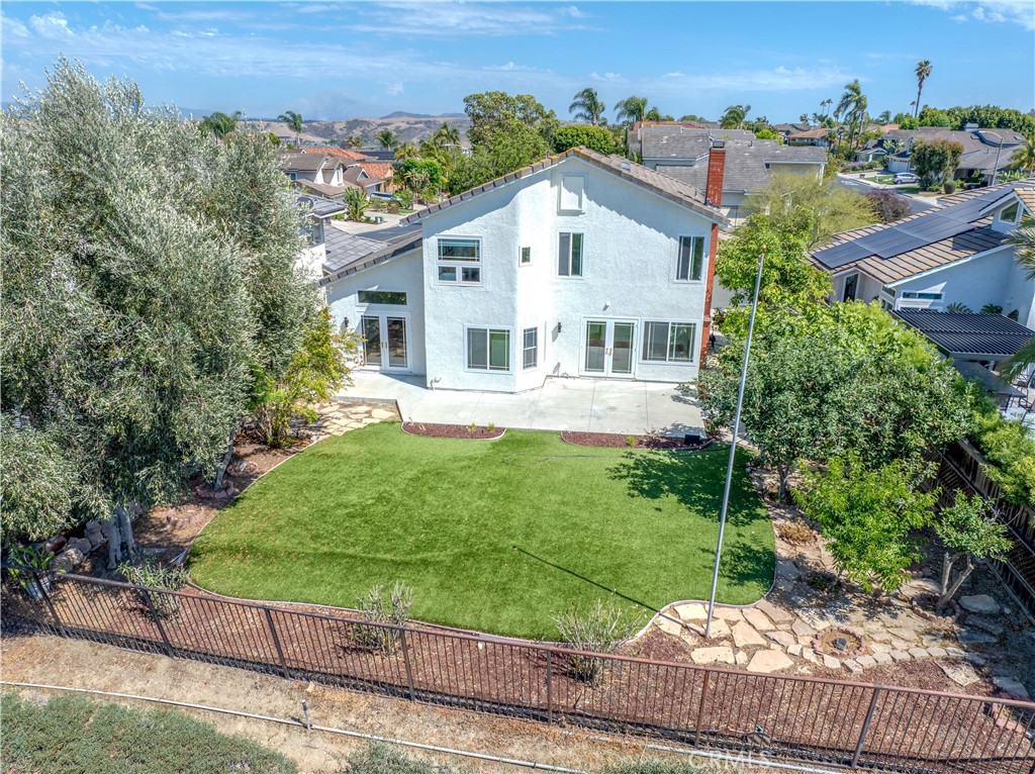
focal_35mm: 24
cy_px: 387
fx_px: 717
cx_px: 518
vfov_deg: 56.7
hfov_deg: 71.6
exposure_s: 1/3200
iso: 110
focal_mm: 12.29
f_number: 2.8
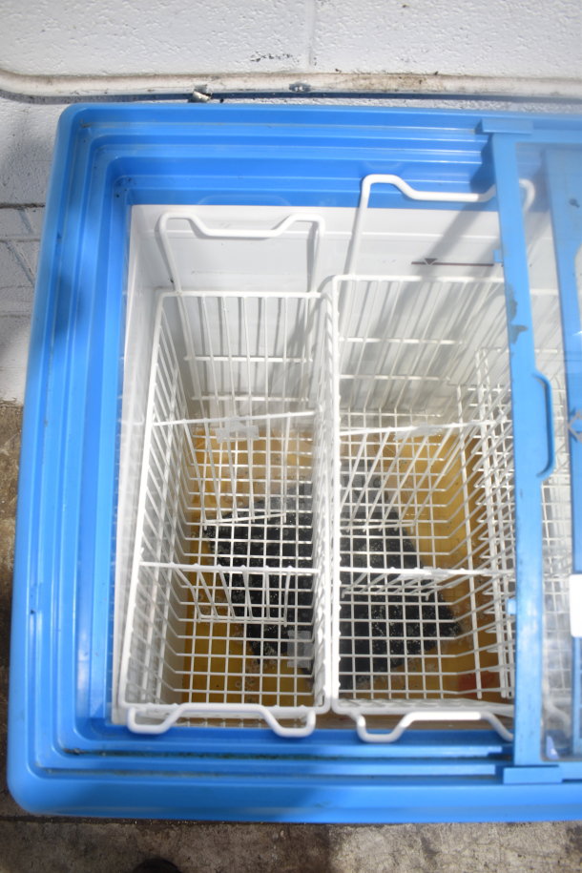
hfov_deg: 43.6
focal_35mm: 30
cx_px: 291
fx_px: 727
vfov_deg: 61.9
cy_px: 436
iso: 360
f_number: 3.5
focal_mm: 20
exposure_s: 1/30
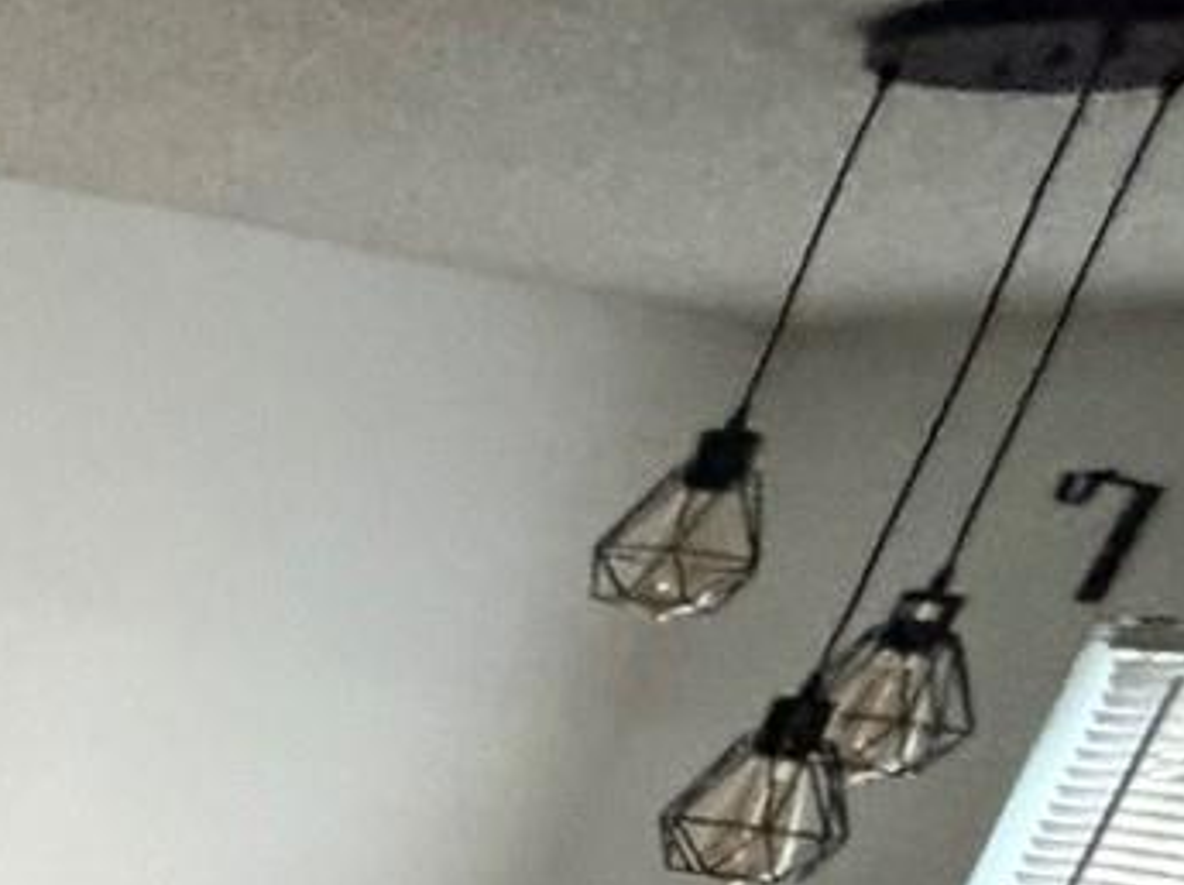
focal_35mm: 65
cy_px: 1255
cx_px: -1417
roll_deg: -8.1
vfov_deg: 20.0
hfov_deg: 17.0
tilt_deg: -16.4
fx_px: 2221
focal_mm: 2.22
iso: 1600
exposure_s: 1/40
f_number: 2.2
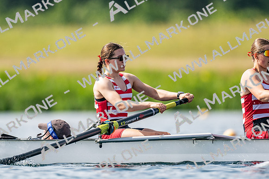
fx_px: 6730
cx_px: 134
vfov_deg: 1.5
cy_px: 90
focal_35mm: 900
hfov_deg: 2.3
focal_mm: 600
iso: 200
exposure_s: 1/2500
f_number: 4
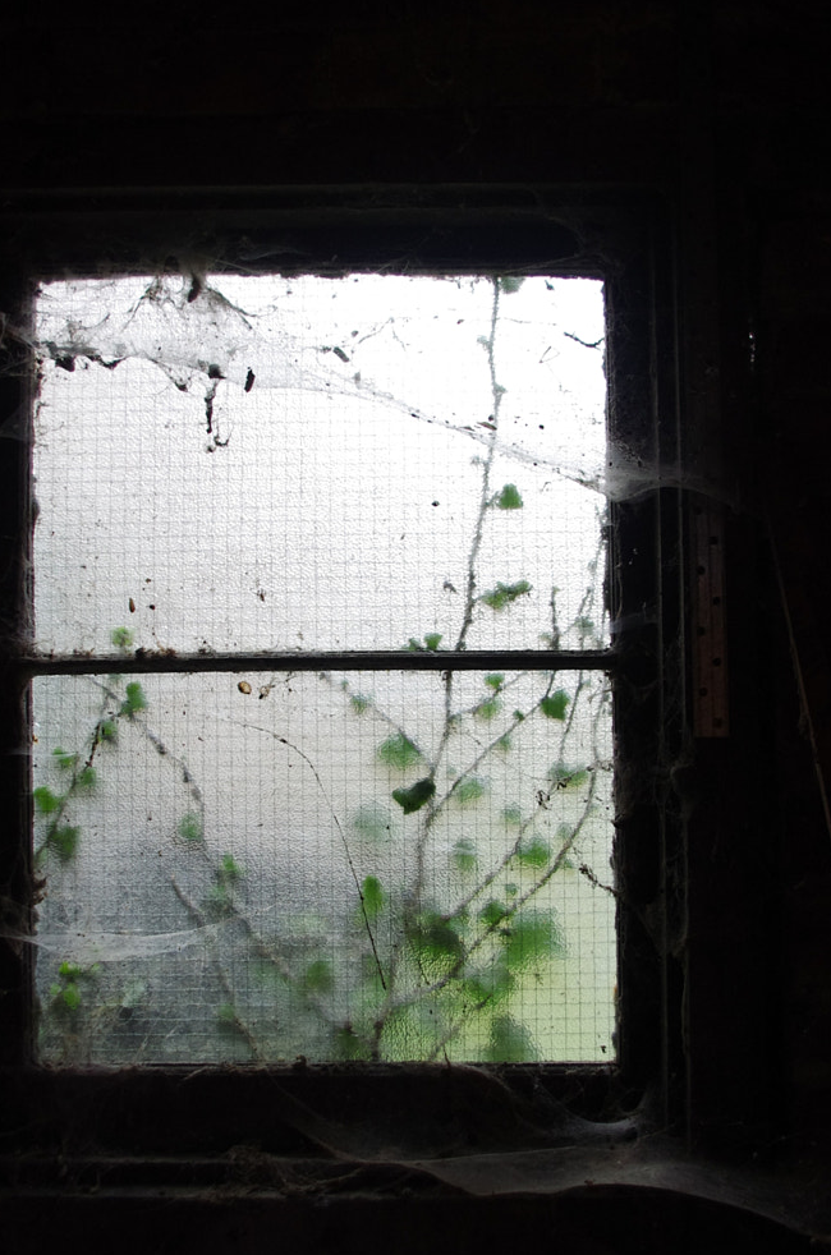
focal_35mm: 44
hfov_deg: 30.4
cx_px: 433
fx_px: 1531
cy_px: 679
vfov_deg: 44.6
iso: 800
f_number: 3.5
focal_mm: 18
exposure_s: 1/400
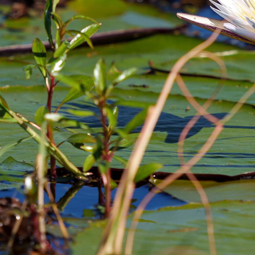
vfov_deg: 1.2
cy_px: 66
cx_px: 156
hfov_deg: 1.2
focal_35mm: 1441
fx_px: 12010
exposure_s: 1/1600
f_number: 4.5
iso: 160
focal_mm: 560
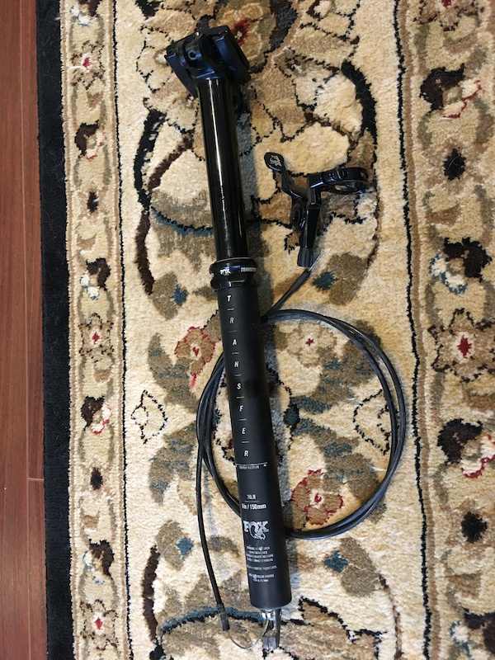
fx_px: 553
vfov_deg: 61.7
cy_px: 330
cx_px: 248
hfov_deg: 48.2
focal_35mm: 29
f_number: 2.2
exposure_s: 1/10
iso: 80
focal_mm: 4.15
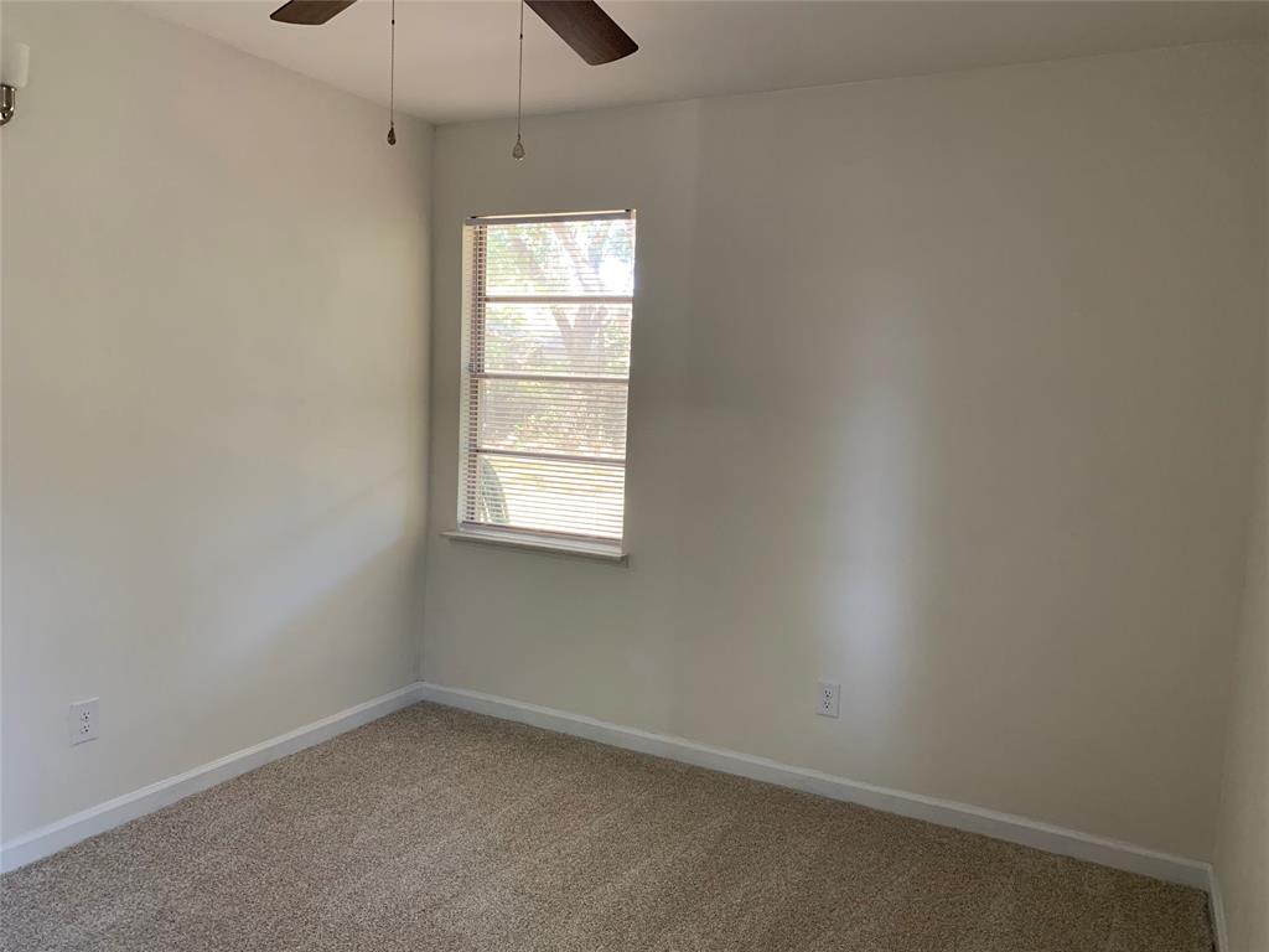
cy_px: 476
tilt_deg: -5.0
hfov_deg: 67.3
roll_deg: -1.8
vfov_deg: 53.1
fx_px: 953
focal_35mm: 26
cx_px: 634
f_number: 1.8
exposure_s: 1/60
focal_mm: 4.25
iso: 160
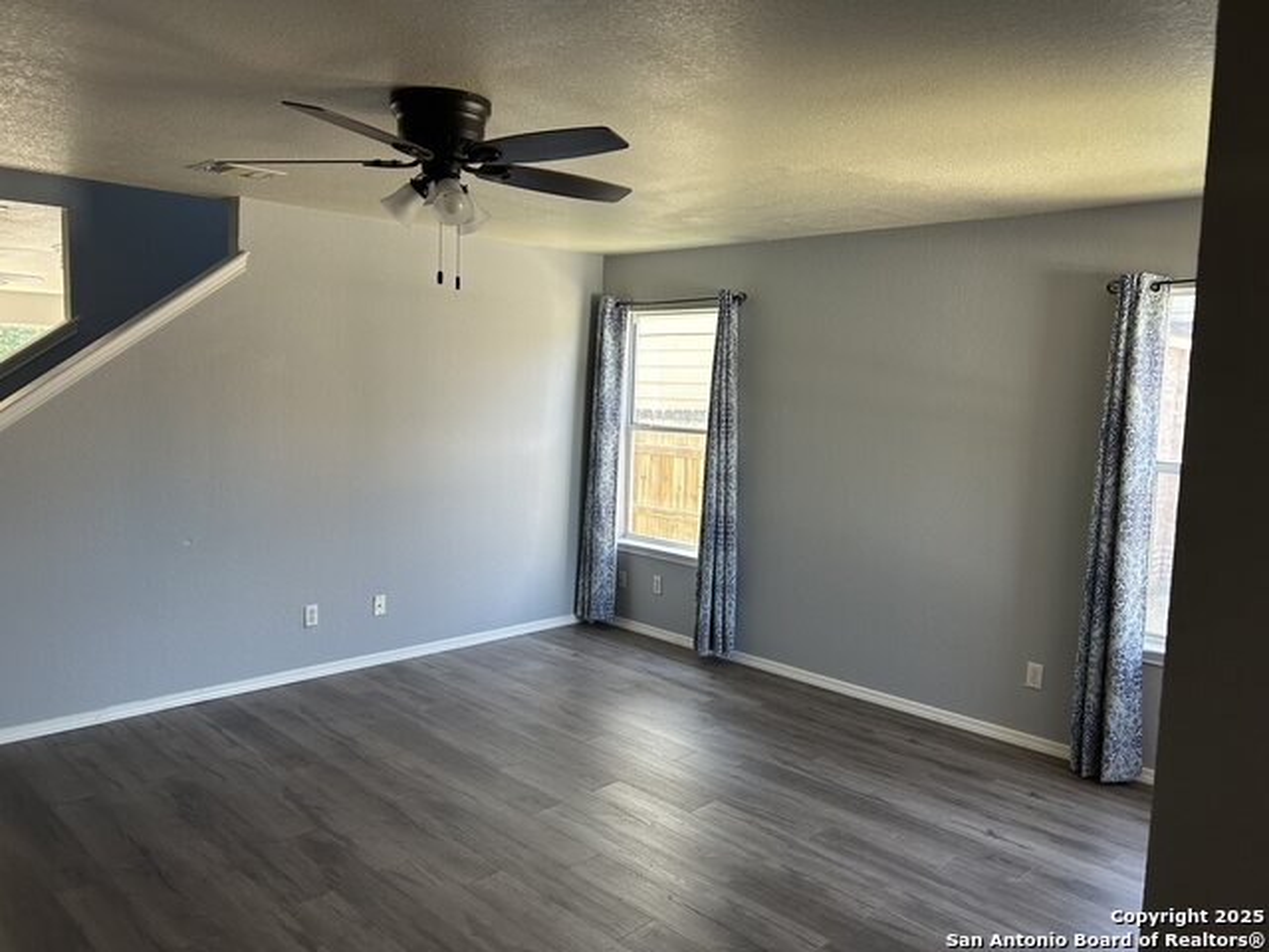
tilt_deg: -5.6
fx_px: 953
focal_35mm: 26
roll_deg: -1.8
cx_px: 634
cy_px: 476
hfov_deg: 67.3
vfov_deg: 53.1
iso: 100
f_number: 1.5
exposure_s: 1/120
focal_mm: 5.7
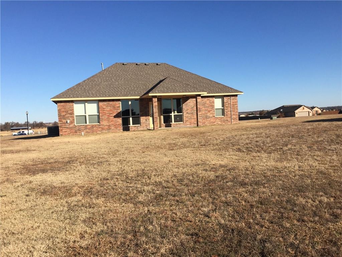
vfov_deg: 48.2
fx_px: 287
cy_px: 128
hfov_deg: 61.7
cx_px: 171
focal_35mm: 29
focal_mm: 4.15
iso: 32
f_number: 2.2
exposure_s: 1/2198
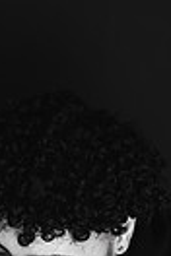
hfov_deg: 8.0
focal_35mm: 170
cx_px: -46
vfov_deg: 11.6
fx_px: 1211
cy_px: 374
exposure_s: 1/160
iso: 200
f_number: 2.8
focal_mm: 50
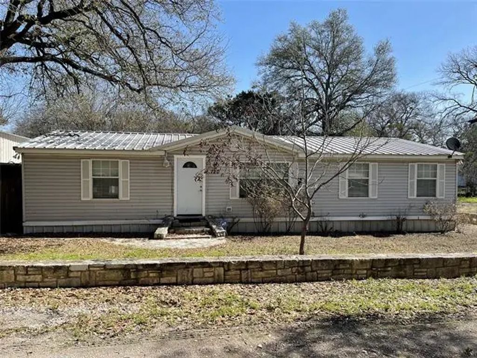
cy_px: 179
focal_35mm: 25
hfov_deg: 69.4
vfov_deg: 54.9
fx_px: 344
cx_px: 238
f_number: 1.6
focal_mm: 5.1
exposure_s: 1/2012
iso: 32
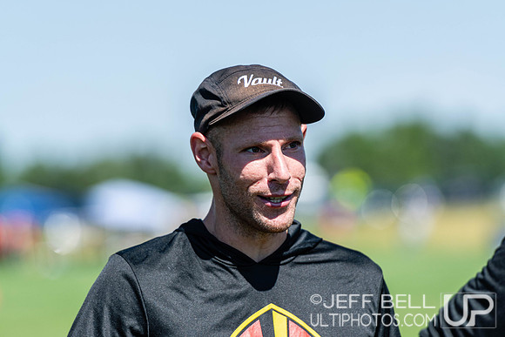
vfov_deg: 4.6
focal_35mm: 300
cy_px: 168
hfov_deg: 6.9
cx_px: 252
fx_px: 4209
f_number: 3.2
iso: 200
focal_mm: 200
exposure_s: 1/2500
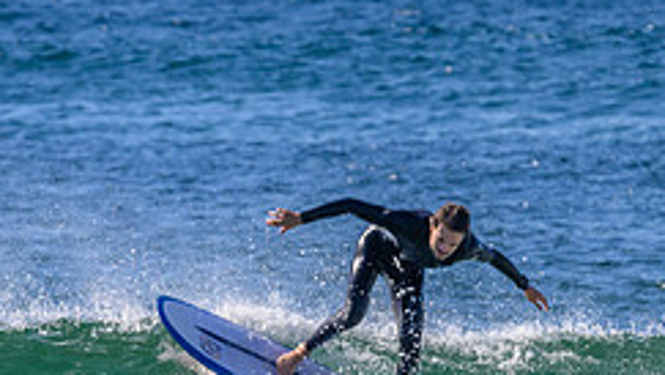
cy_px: 428
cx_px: 222
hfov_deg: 1.8
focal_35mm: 1223
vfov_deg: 1.0
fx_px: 21577
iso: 1400
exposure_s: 1/2000
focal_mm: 490
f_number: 11
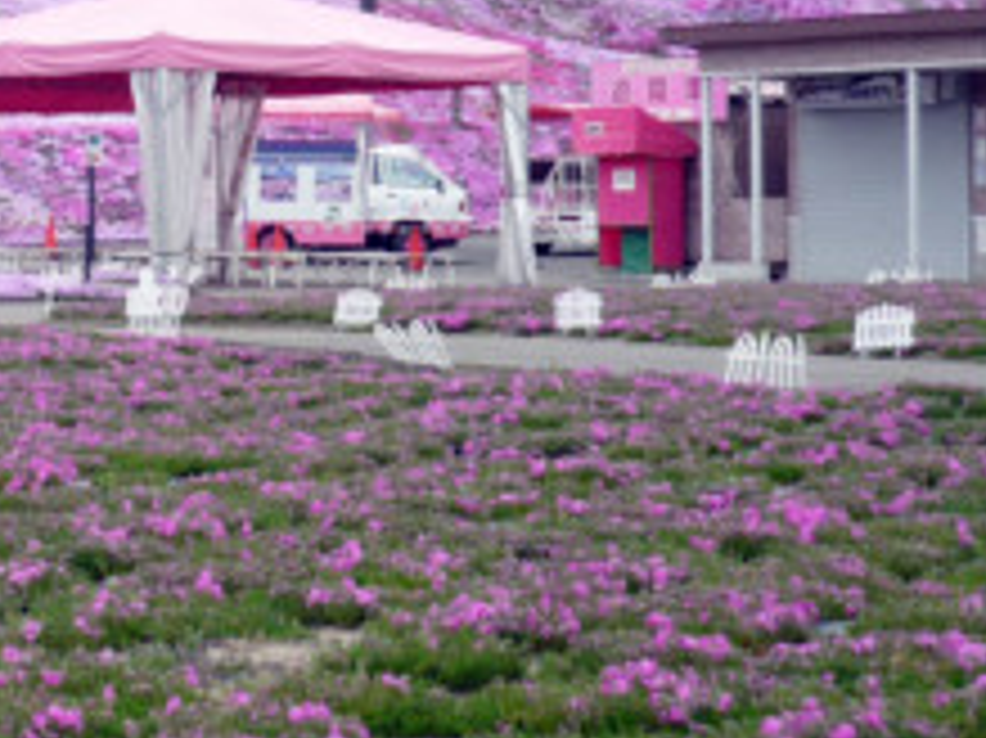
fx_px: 3672
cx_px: -176
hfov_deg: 14.8
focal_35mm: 129
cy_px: -36
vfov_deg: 11.3
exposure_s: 1/250
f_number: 3.1
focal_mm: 7.8
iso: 100
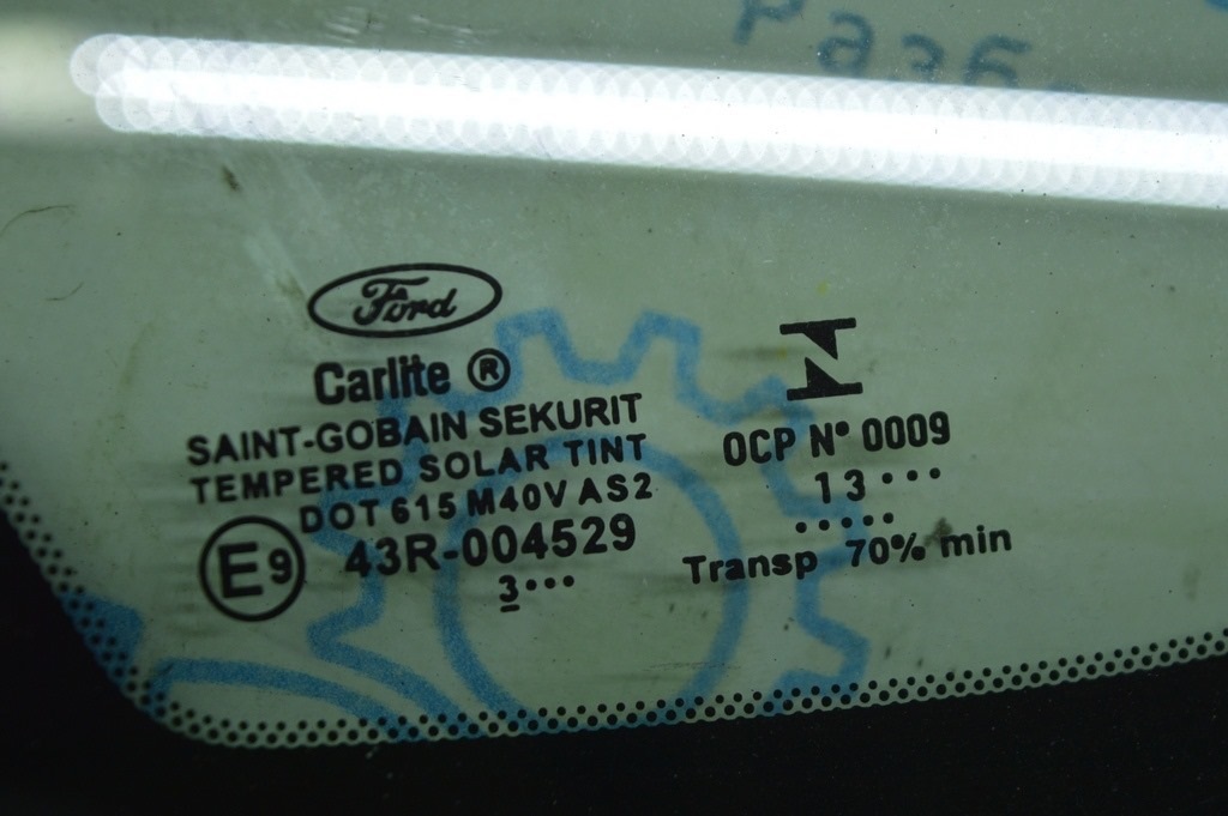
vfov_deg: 16.5
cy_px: 408
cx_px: 614
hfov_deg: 24.6
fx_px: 2812
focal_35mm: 82
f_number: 5.6
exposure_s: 1/80
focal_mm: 55
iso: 400
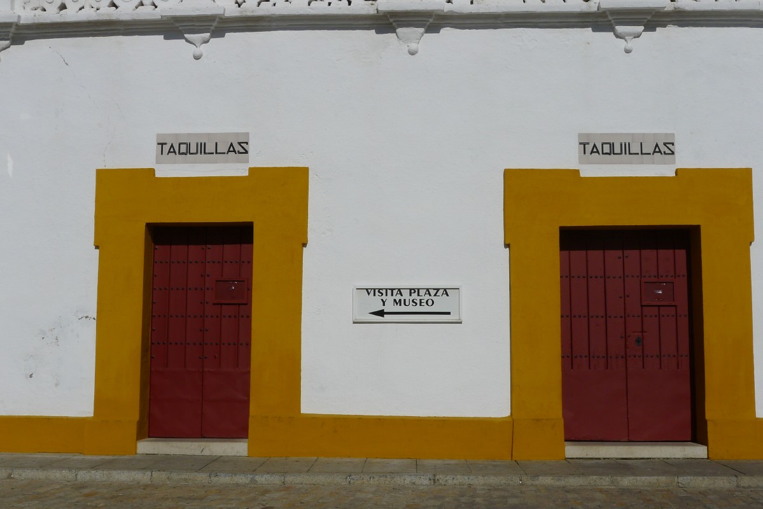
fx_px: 848
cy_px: 254
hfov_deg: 48.4
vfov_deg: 33.4
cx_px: 382
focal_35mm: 40
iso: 80
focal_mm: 8.5
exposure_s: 1/1000
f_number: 8
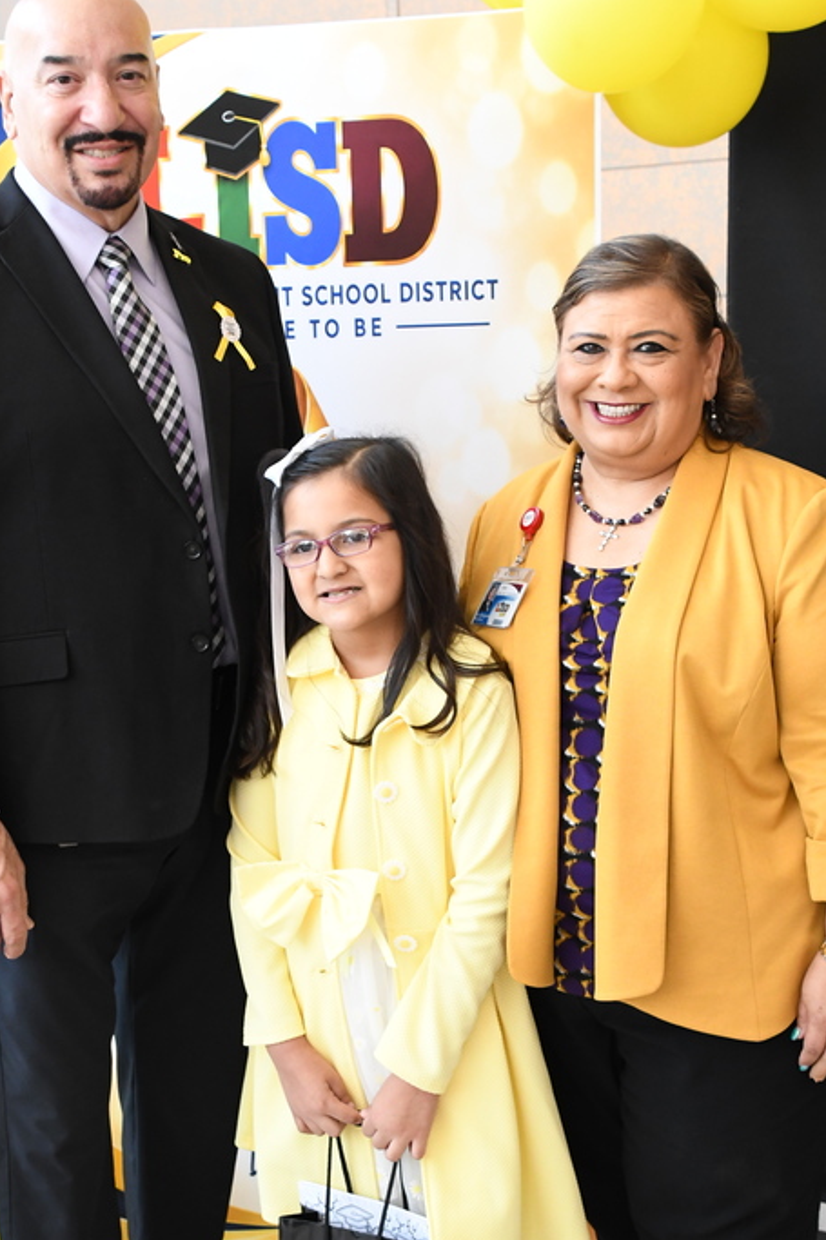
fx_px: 1859
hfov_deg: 25.0
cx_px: 320
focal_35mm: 54
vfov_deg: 36.8
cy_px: 710
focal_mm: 24
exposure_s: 1/320
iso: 1600
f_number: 5.6
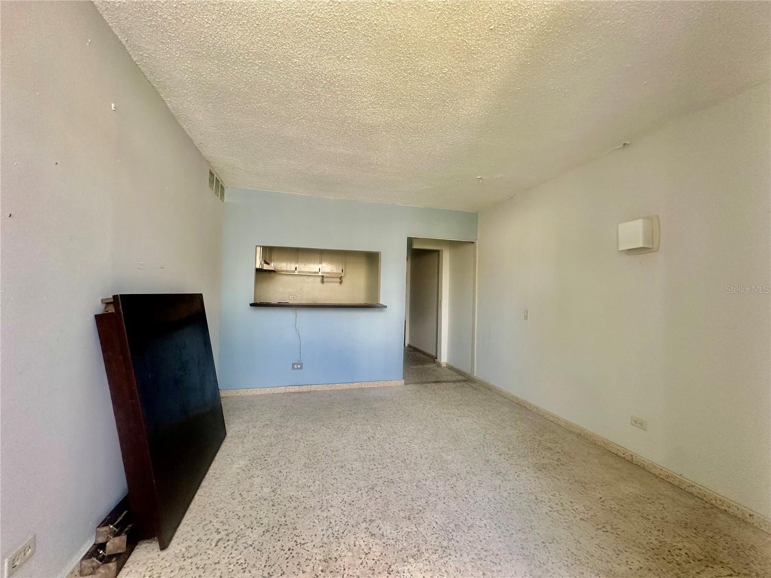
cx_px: 386
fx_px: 312
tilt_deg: +1.4
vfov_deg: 85.7
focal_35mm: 14
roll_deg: -1.8
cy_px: 289
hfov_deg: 102.1
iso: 160
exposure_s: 1/99
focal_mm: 2.22
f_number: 2.2
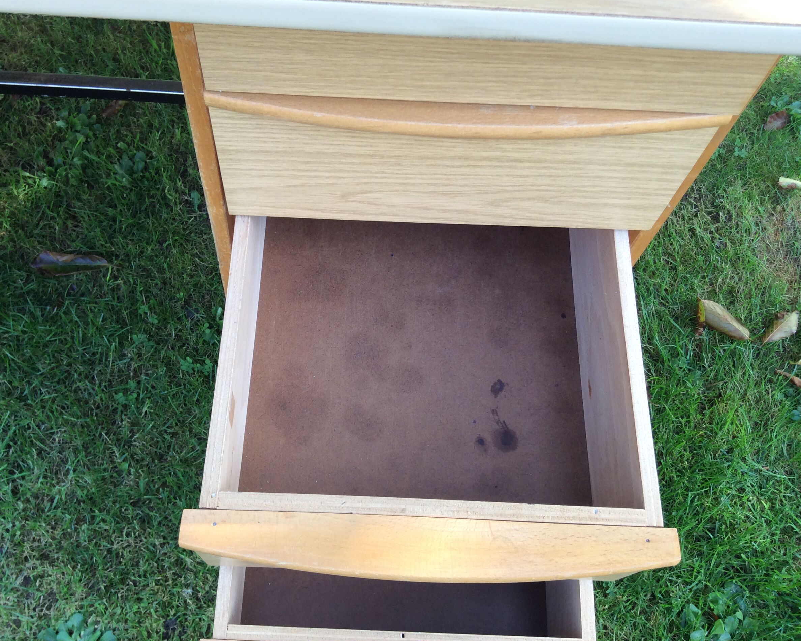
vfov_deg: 43.4
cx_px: 367
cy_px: 319
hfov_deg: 52.8
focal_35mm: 34
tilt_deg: -65.9
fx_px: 806
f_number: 2.4
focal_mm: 3.3
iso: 40
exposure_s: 1/100
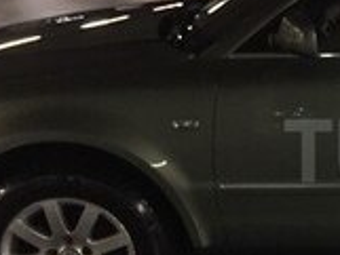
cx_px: 500
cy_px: 151
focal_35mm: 119
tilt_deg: -13.6
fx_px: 1170
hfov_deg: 15.4
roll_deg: -1.3
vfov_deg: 12.5
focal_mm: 4.15
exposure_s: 1/20
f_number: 2.2
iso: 250
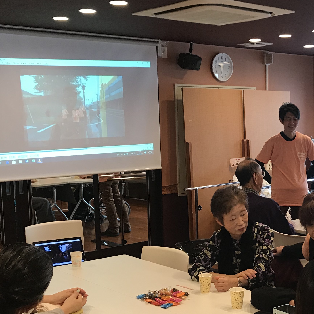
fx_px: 595
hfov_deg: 28.9
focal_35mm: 58
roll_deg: +0.9
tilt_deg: -7.5
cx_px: 250
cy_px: 201
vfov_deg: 29.4
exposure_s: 1/33
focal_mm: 3.99
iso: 32
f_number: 1.8
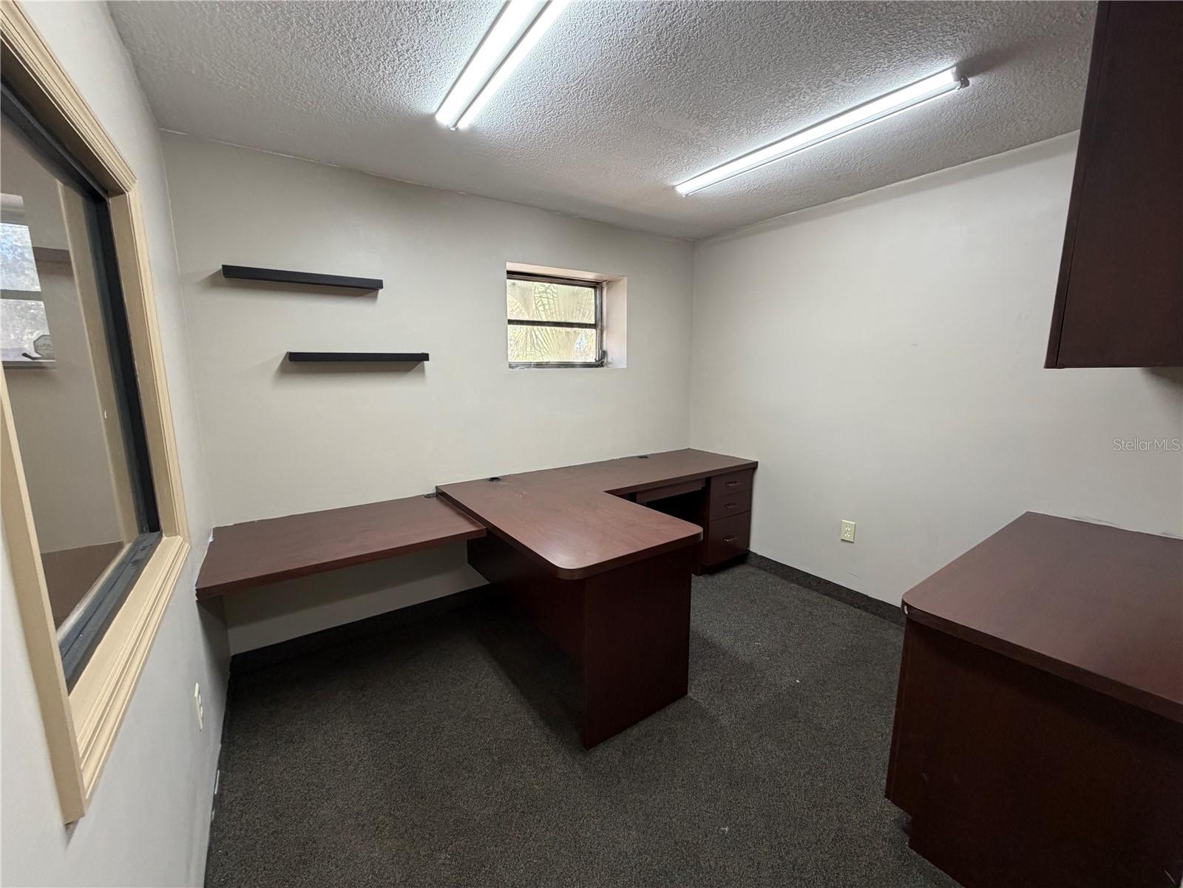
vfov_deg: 85.7
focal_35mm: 14
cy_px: 444
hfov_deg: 102.1
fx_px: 478
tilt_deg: -10.2
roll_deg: +0.2
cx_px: 592
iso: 200
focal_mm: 2.22
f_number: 2.2
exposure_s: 1/120
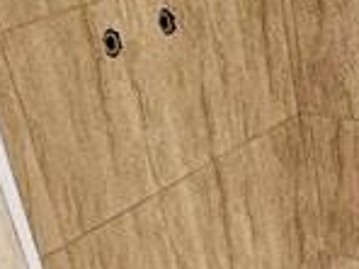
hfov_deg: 19.2
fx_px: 933
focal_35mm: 90
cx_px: 534
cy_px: 526
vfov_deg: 14.0
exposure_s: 1/50
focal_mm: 1.7
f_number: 2.2
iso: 250
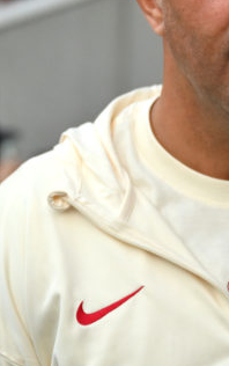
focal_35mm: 165
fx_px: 1645
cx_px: 221
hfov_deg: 7.9
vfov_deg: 12.7
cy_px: 148
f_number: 2.8
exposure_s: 1/2000
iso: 1250
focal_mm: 50
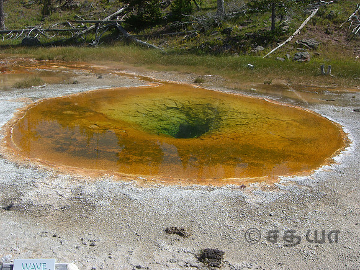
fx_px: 395
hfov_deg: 49.0
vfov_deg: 37.7
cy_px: 135
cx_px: 180
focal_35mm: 38
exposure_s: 1/800
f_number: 4
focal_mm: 7.9
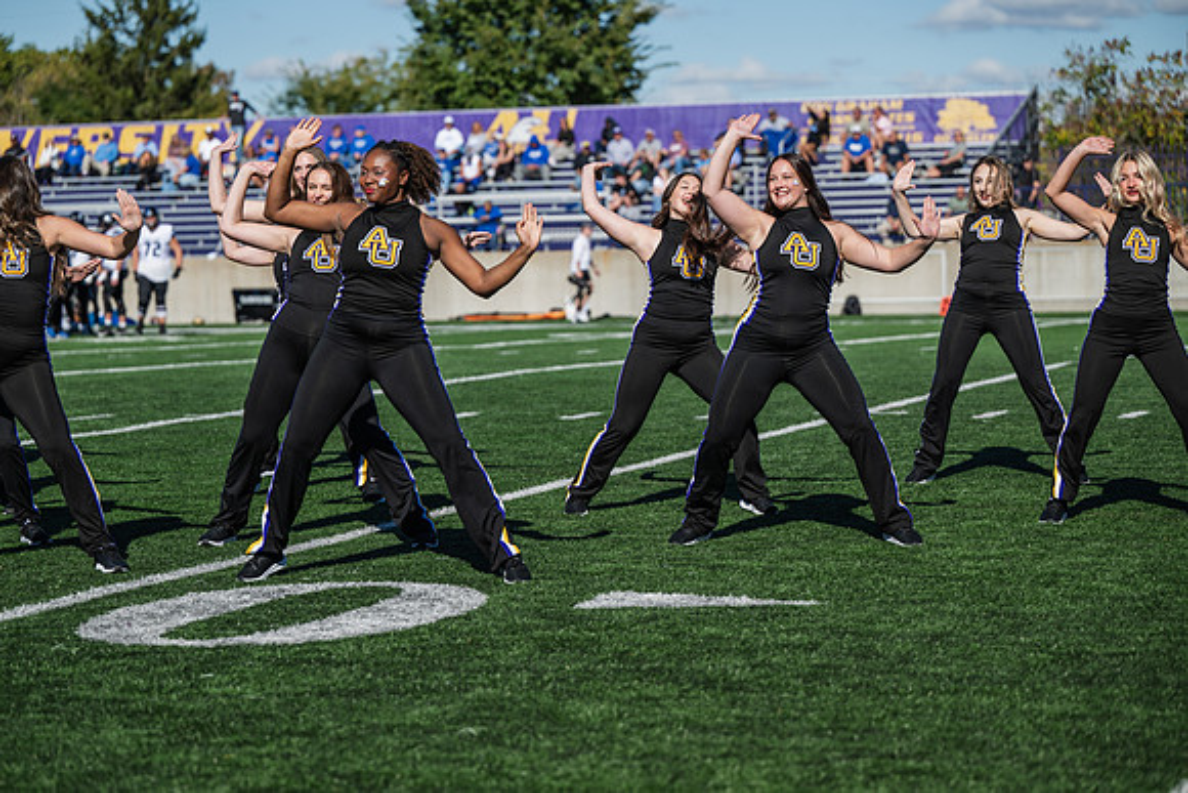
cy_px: 396
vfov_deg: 13.4
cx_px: 594
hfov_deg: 20.0
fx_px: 3367
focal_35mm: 102
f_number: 3.2
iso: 80
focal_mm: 102
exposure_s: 1/1600
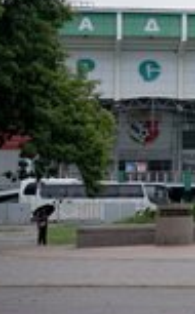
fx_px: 1598
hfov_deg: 6.8
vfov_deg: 11.2
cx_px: 347
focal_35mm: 187
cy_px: 83
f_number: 5.6
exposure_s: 1/1000
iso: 640
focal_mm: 70
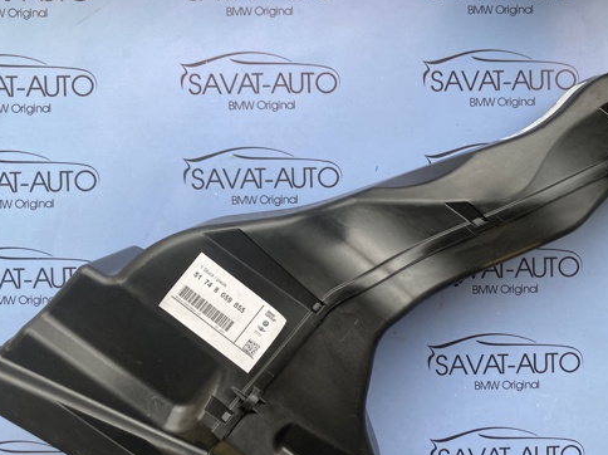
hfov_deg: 50.1
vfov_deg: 38.5
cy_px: 267
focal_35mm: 37
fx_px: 649
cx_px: 334
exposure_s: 1/121
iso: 80
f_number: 1.8
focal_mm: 3.99
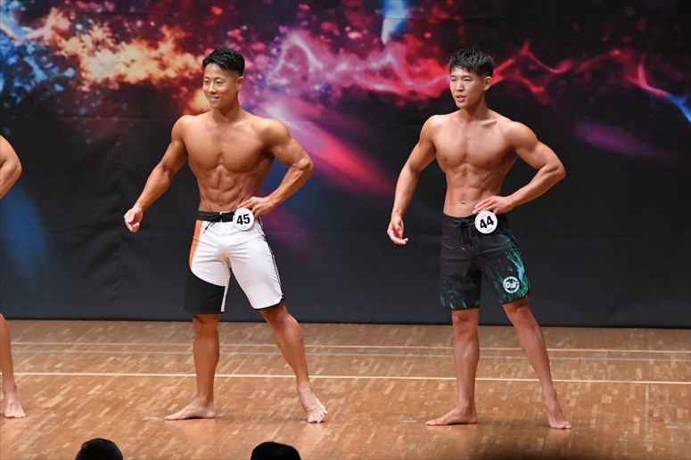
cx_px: 346
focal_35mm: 255
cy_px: 230
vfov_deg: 5.4
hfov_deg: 8.1
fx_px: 4892
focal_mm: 170
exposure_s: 1/400
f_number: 5.6
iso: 8000
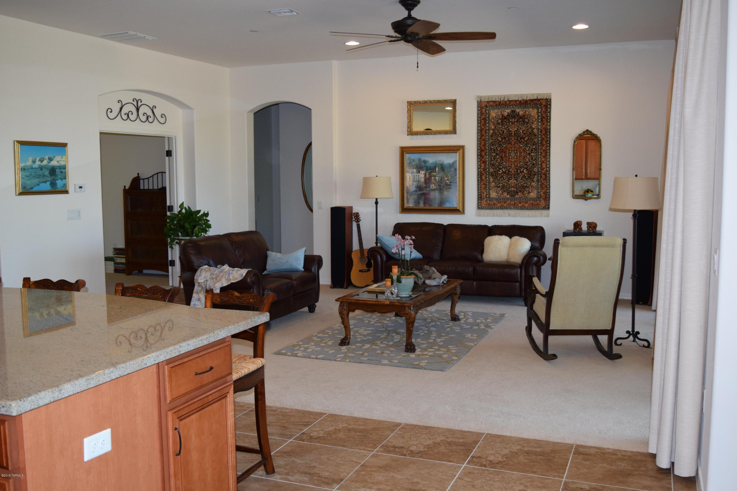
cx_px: 368
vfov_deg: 36.9
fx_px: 737
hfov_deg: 53.1
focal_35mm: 36
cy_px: 246
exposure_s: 1/100
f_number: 5
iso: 800
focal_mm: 24
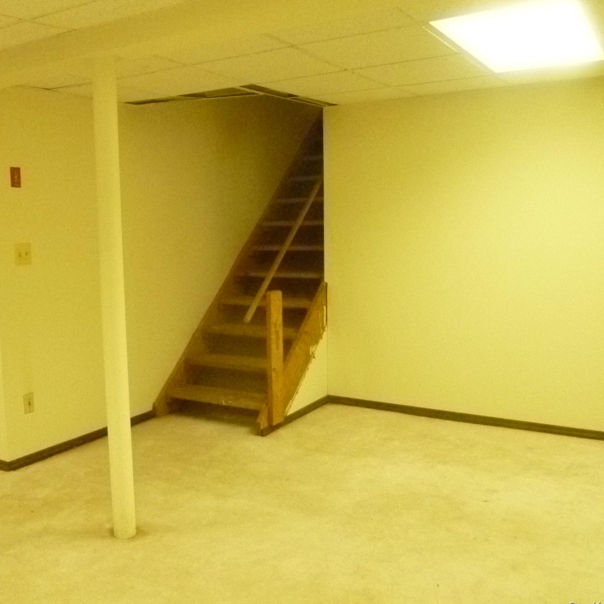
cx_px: 235
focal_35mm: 34
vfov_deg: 48.4
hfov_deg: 48.1
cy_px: 305
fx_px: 671
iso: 1600
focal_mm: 5
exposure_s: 1/100
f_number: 3.3
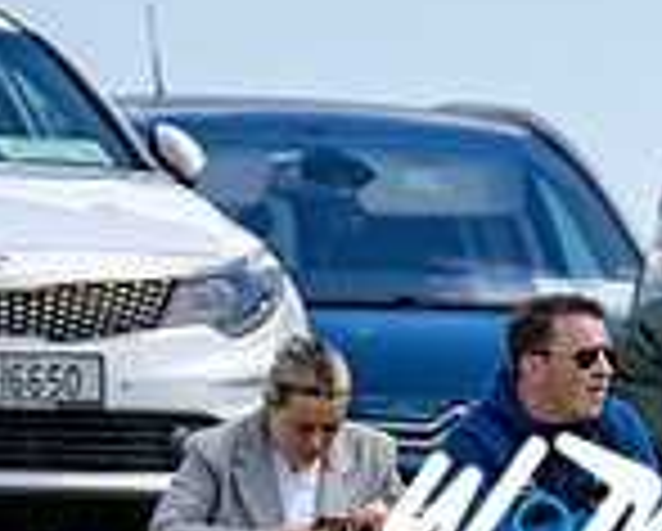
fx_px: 45633
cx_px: 789
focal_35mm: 2326
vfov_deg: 0.7
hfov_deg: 0.8
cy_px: 864
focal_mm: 300
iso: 280
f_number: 2.8
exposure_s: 1/3200
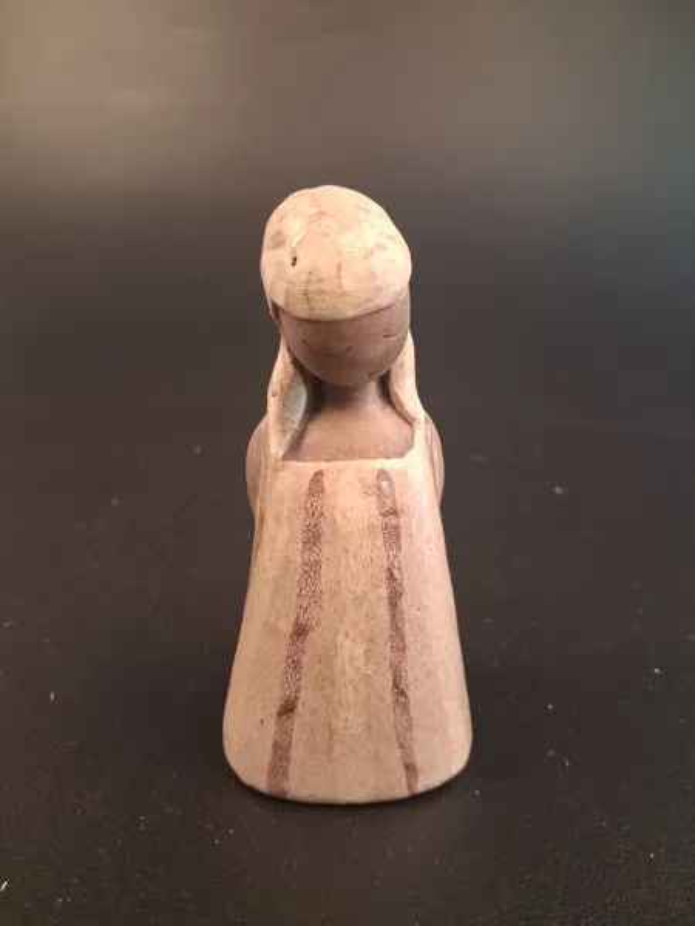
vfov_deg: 65.3
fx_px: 723
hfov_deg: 51.4
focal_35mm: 27
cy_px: 463
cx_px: 348
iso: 640
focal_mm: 4
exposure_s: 1/50
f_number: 1.8
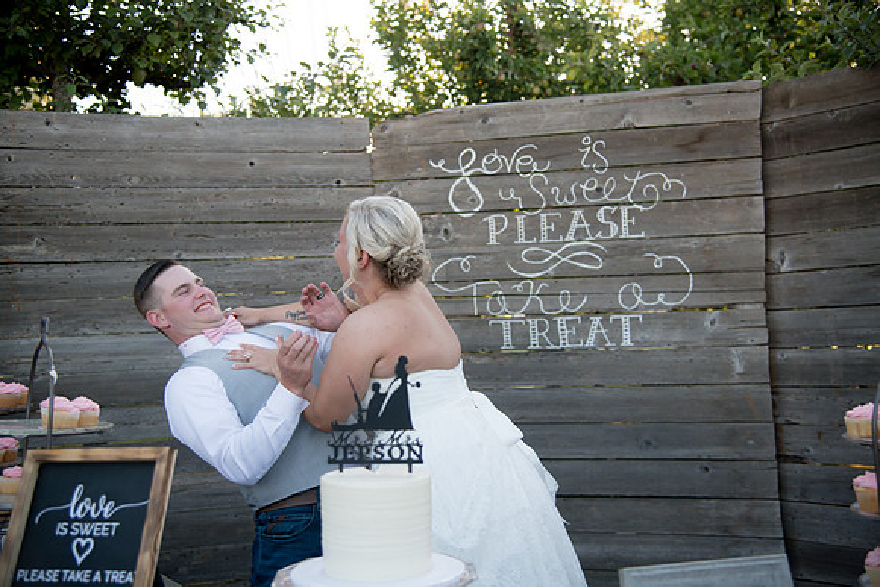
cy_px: 294
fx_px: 1125
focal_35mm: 46
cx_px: 440
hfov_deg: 42.7
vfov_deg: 29.3
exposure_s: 1/400
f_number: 4
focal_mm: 46
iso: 400
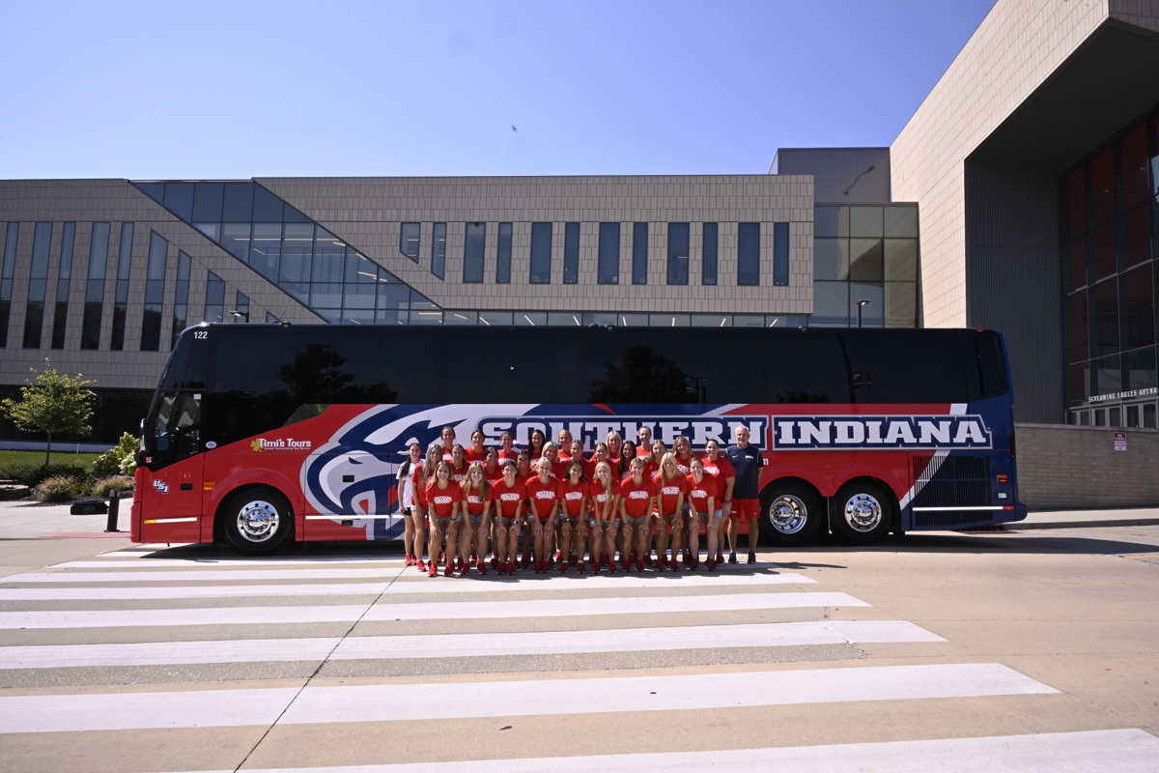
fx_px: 773
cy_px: 386
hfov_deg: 73.7
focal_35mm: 24
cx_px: 580
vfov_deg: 53.1
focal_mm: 24
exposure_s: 1/200
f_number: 22
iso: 500
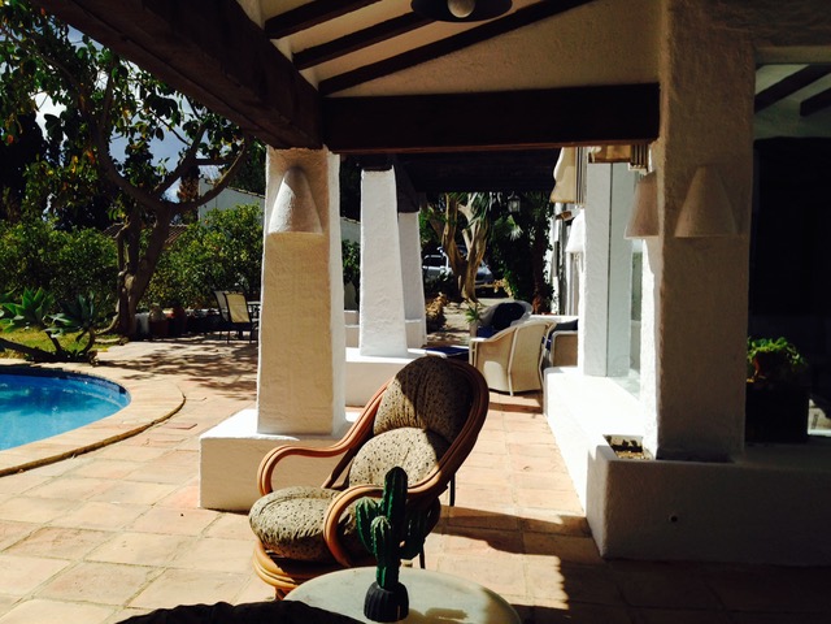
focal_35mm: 33
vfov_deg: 42.9
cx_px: 416
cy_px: 312
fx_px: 792
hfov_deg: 55.4
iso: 50
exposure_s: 1/2710
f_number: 2.4
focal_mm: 4.12
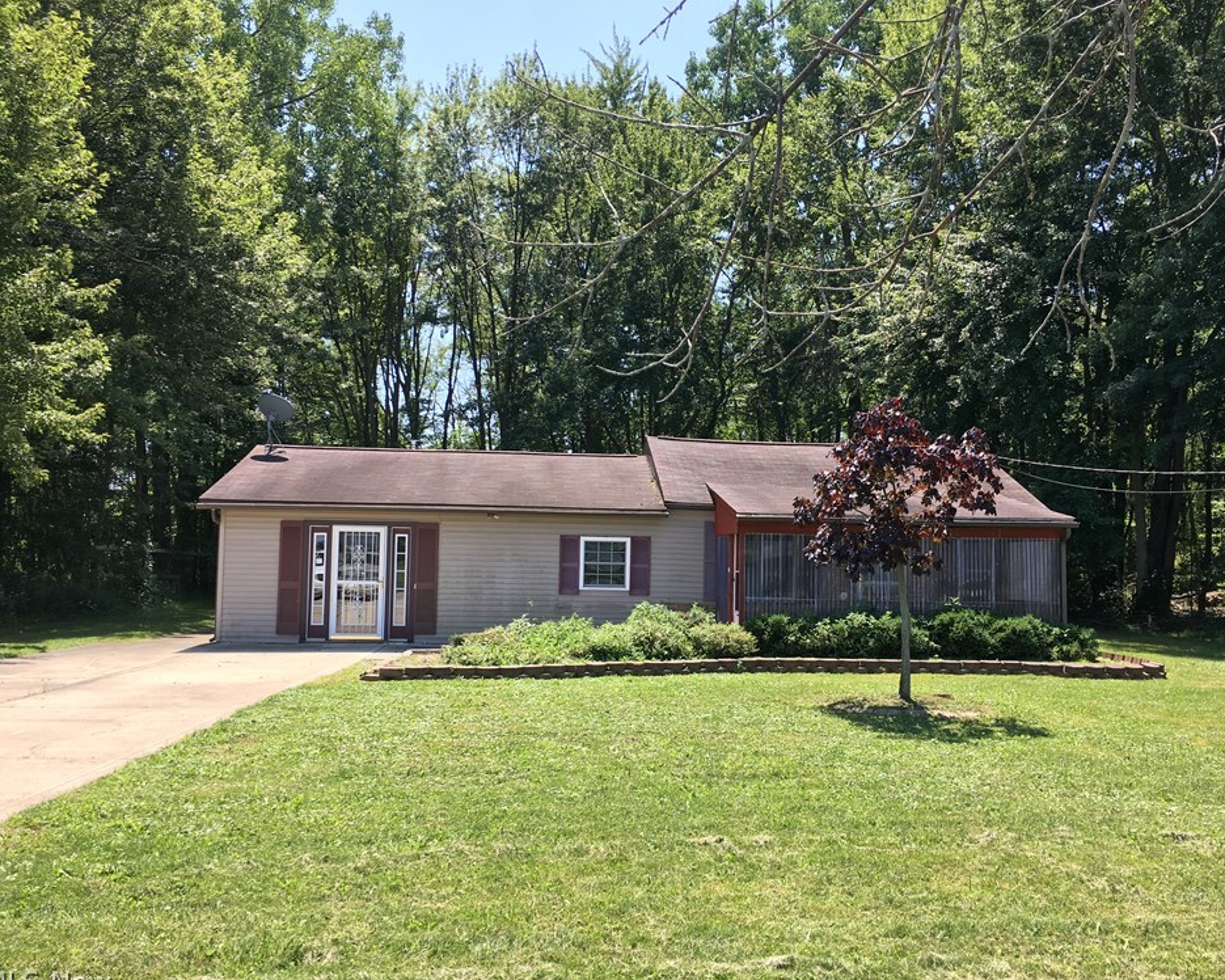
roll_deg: -0.1
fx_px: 1124
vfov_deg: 47.1
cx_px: 646
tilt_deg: +3.2
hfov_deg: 57.1
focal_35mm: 31
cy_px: 500
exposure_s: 1/458
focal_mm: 4.15
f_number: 2.2
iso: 25
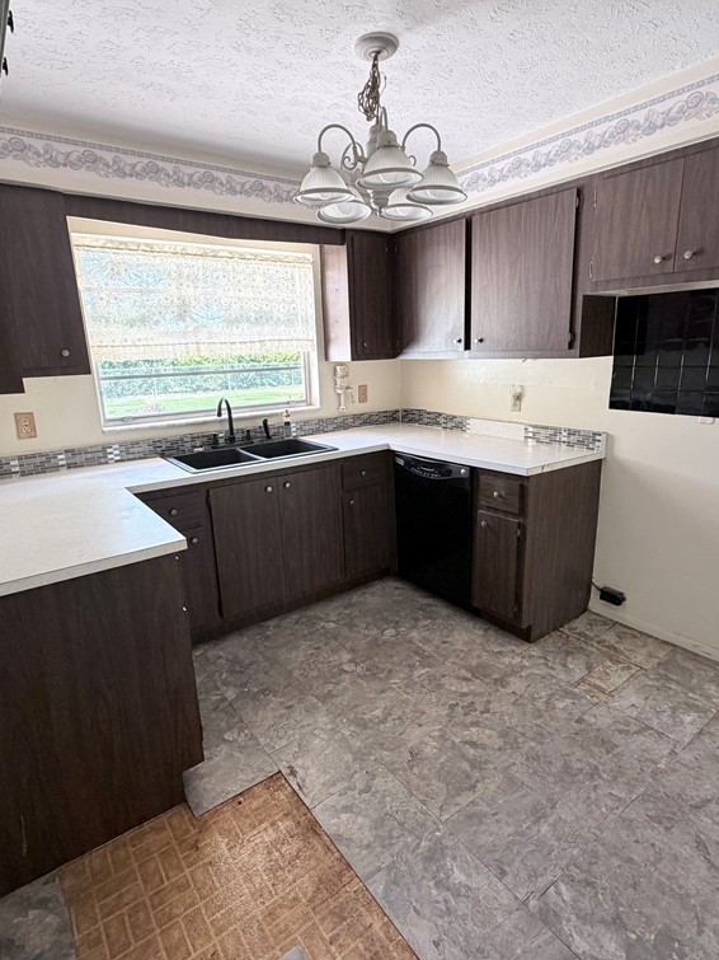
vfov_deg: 84.7
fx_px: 526
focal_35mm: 19
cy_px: 477
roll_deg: +2.9
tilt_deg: -12.7
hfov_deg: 68.6
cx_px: 376
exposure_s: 1/121
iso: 250
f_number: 2.2
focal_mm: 2.22
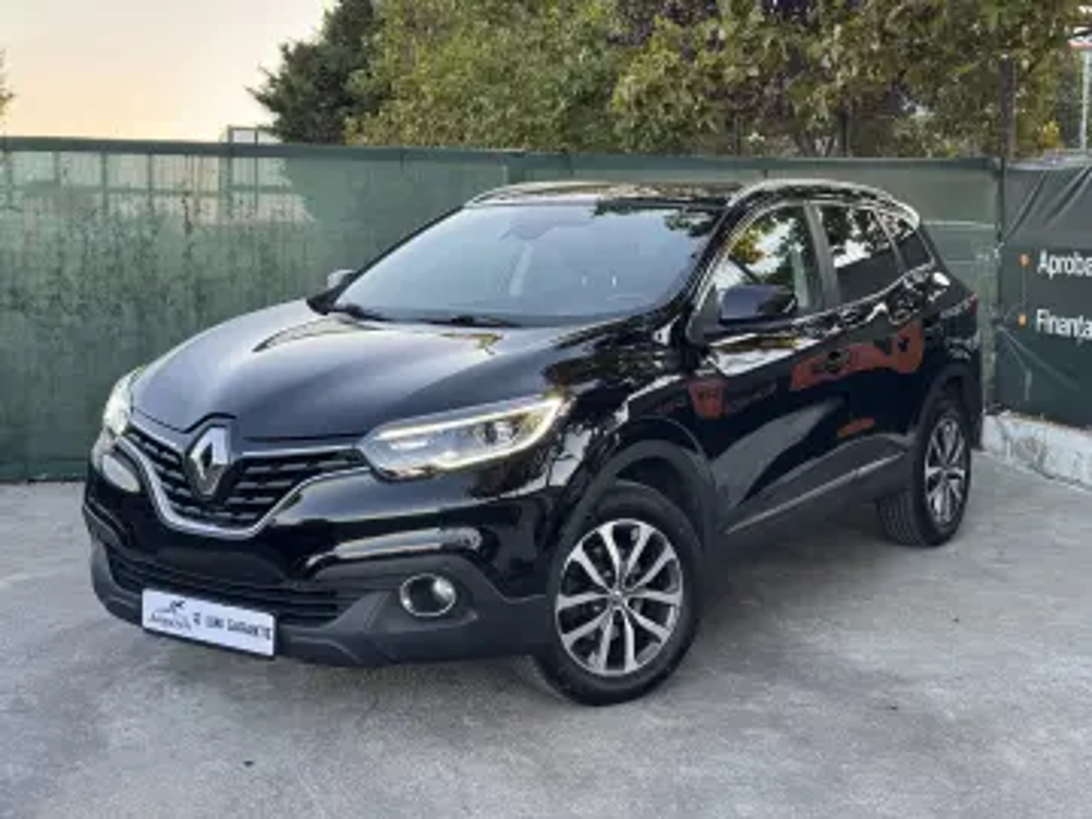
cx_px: 546
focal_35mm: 48
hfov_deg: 39.7
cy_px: 410
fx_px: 1514
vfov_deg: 30.3
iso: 50
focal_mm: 6.76
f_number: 1.78
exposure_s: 1/142
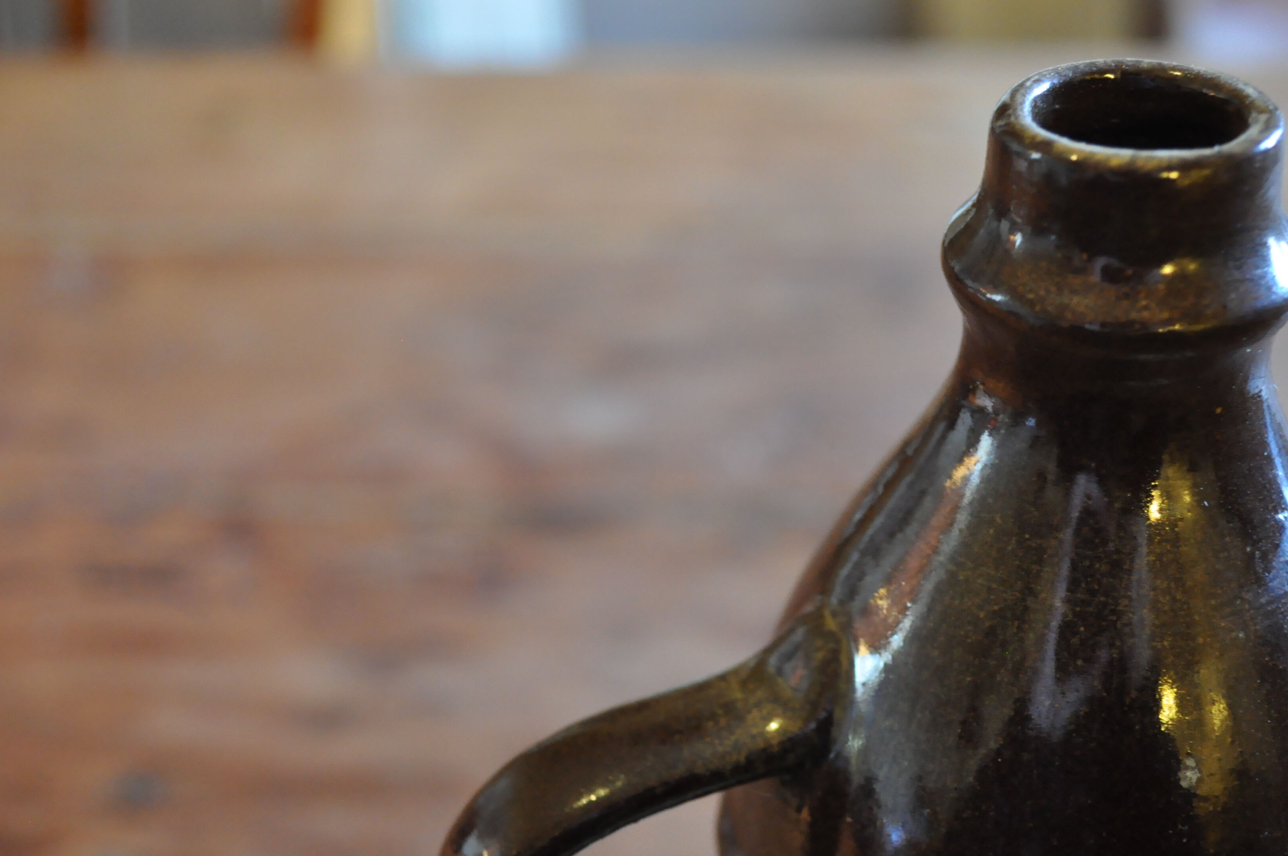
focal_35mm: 63
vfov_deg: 21.5
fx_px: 2251
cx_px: 753
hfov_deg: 31.9
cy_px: 516
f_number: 4.8
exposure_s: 1/20
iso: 1600
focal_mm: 32
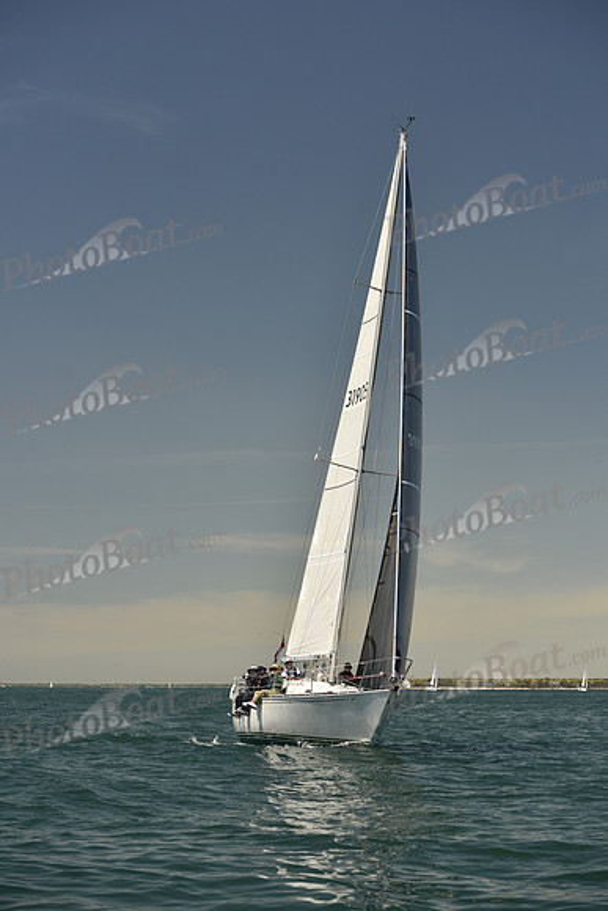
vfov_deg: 28.8
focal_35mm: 70
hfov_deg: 19.5
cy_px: 456
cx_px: 304
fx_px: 1772
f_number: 5
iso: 250
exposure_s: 1/800
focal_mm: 70
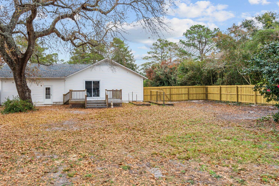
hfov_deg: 70.4
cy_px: 75
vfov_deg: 51.0
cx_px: 105
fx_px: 194
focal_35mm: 25
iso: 100
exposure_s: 1/200
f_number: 4
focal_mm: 18
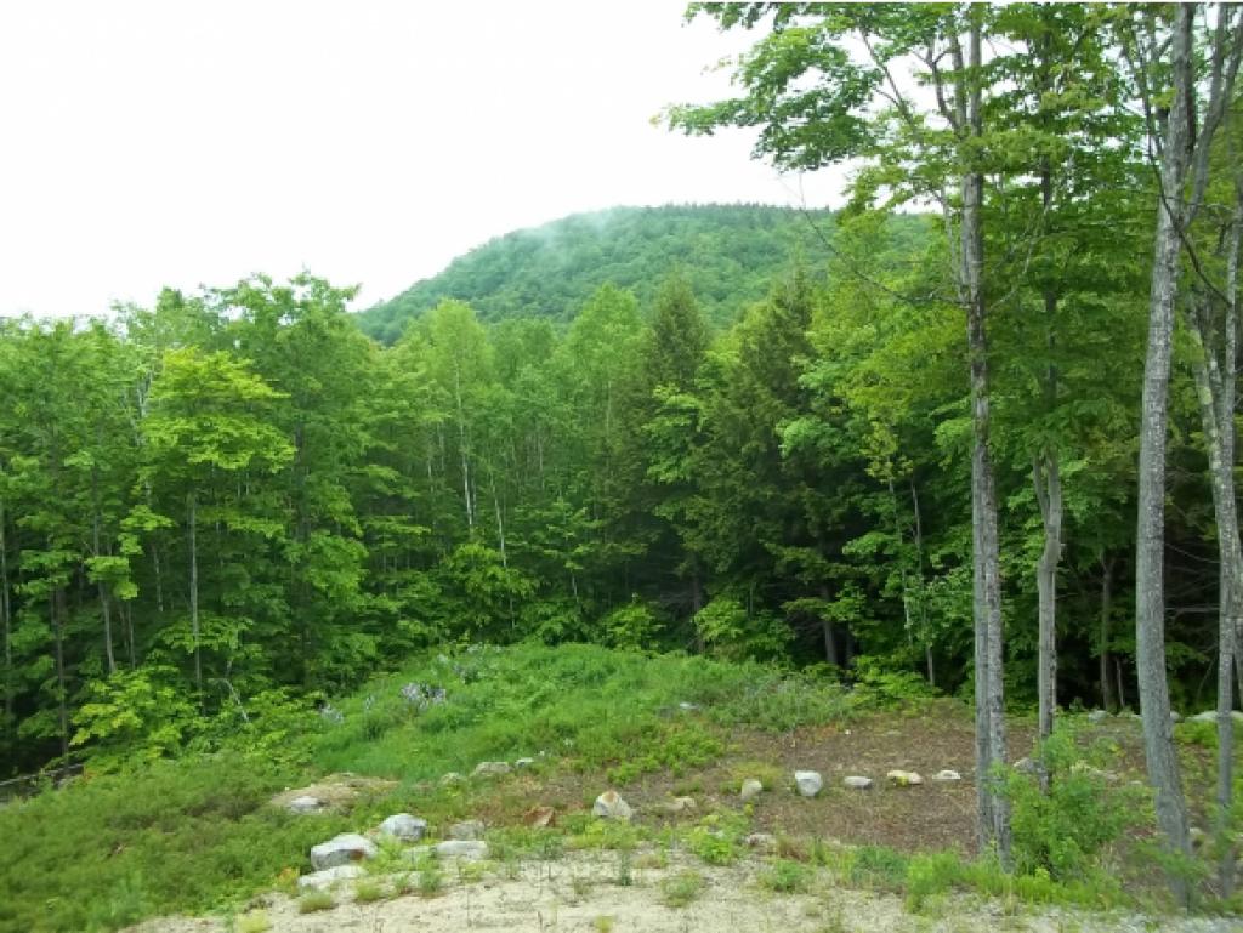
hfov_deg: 56.8
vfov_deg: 44.2
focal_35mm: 32
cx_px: 622
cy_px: 466
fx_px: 1150
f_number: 2.9
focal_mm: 5.7
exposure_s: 1/200
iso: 80
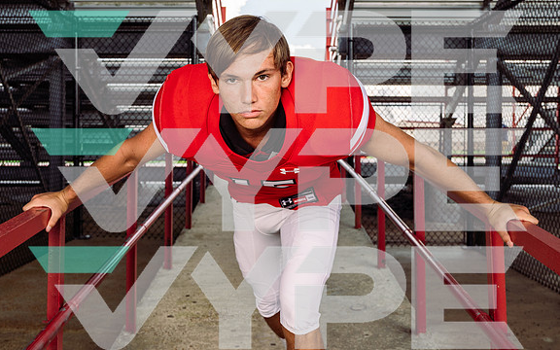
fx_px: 733
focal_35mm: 48
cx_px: 257
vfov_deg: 26.8
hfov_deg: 41.8
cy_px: 150
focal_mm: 39
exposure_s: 1/200
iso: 320
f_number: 7.1
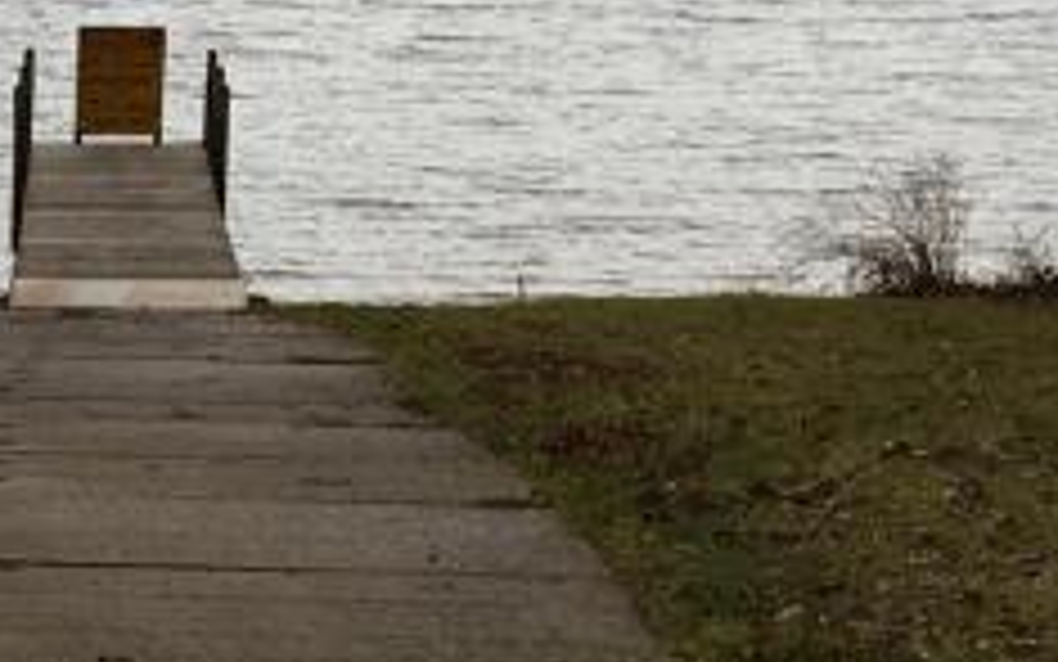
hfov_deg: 15.0
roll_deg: +0.3
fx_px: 3865
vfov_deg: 9.5
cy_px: 1054
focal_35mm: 134
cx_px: -225
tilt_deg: -19.9
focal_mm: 4.15
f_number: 2.2
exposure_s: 1/513
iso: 25
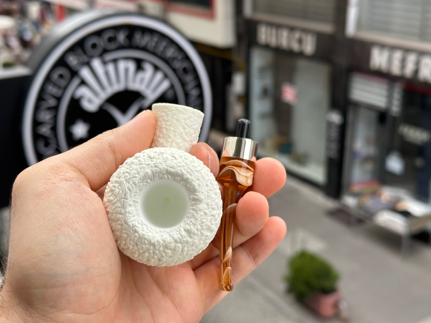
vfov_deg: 30.3
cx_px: 216
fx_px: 598
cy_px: 162
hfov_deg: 39.7
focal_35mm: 48
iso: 64
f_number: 1.78
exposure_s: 1/1171
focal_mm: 6.86
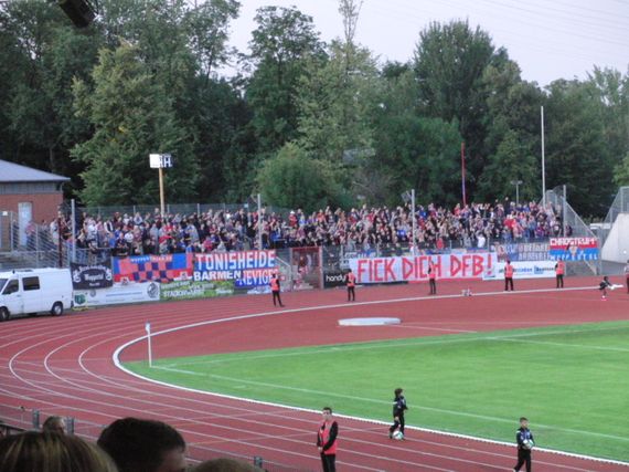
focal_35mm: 114
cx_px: 314
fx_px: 2071
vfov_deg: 13.0
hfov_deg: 17.3
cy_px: 236
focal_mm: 19.8
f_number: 4.2
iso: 800
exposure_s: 1/250
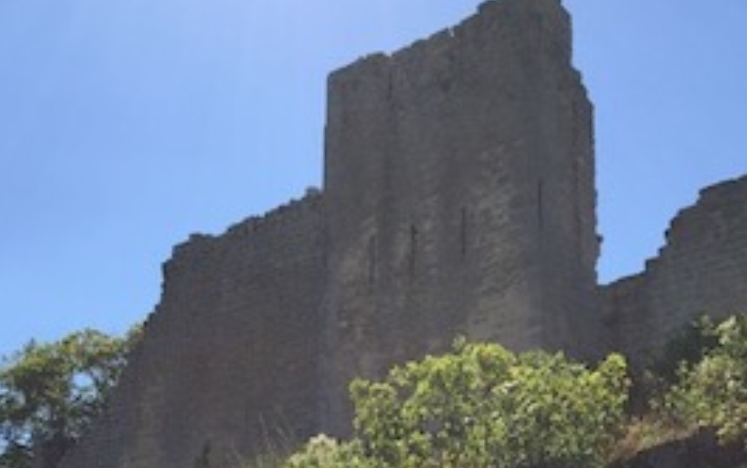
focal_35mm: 58
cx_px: 334
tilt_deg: +10.2
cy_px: 595
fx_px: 1182
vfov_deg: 20.6
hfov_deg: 35.1
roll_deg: -1.2
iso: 32
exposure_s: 1/2326
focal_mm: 4.15
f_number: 2.2
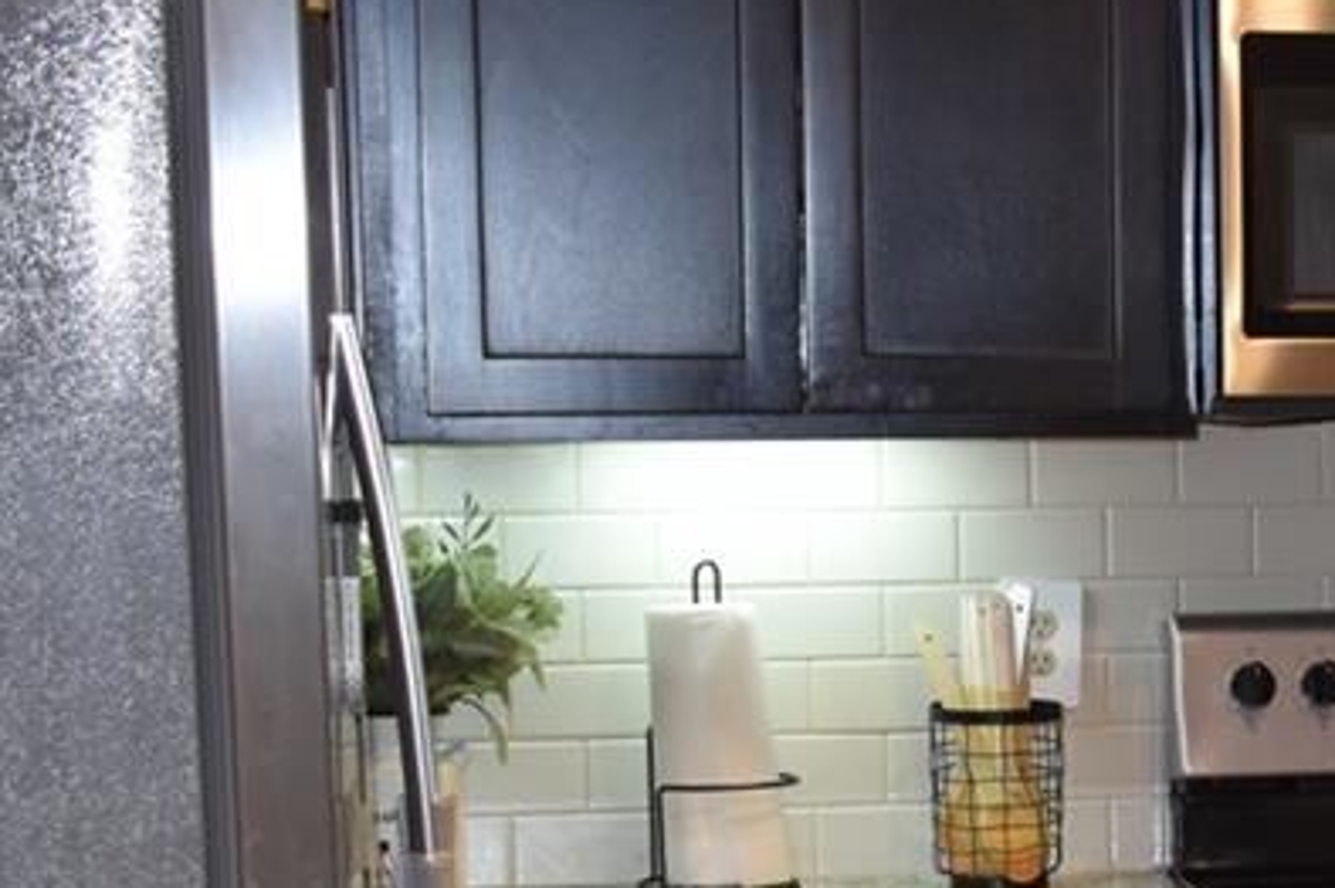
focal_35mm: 128
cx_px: 1945
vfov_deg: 10.6
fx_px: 4744
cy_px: 973
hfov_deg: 15.0
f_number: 3.8
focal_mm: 21
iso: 800
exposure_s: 1/60
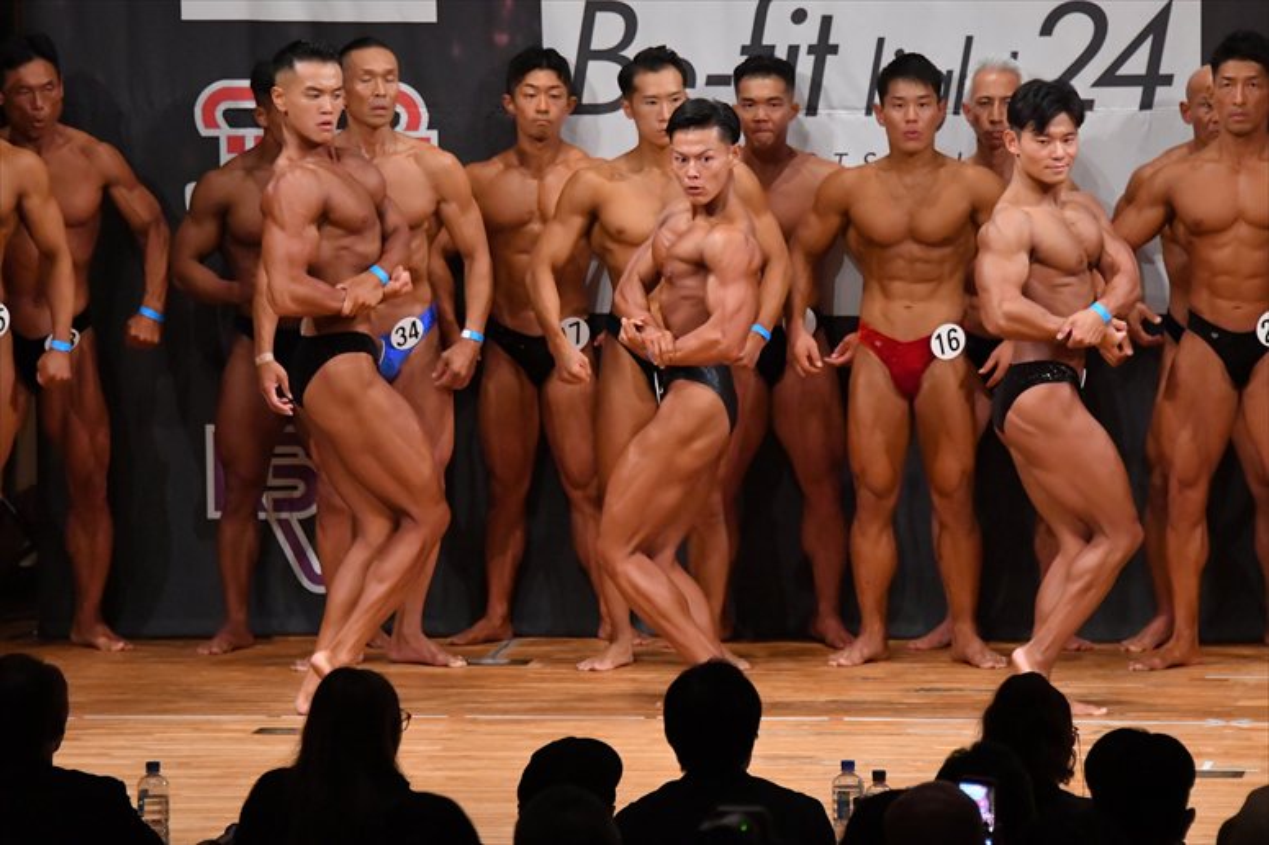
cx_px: 634
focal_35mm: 255
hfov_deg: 8.1
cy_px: 422
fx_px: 8984
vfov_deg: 5.4
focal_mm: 170
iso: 8000
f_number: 5.6
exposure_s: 1/400
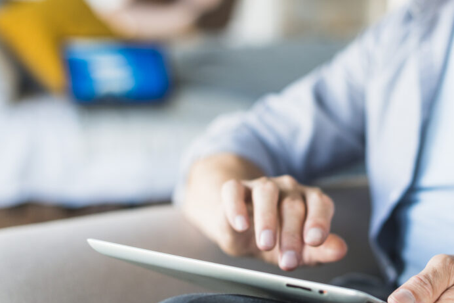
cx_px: 299
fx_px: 933
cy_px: 151
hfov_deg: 27.2
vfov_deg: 18.4
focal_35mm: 74
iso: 250
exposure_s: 1/160
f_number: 2.2
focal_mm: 50
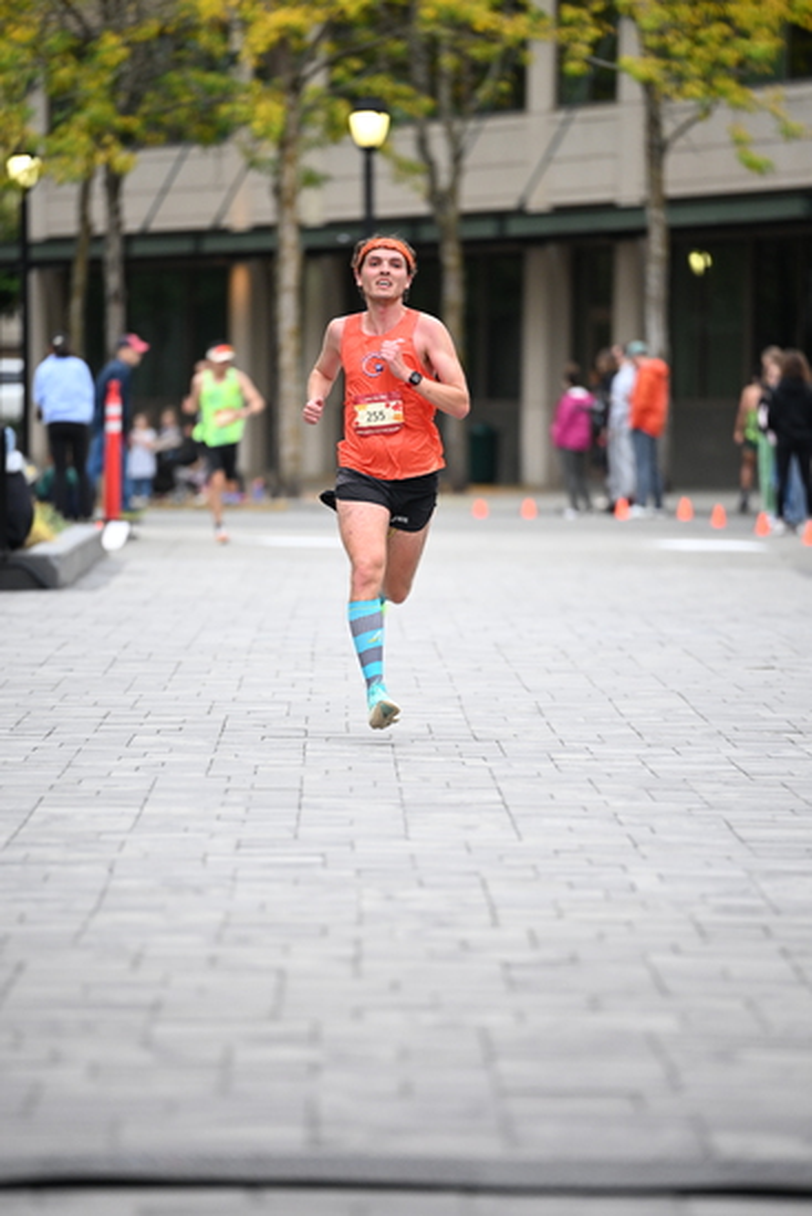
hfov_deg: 6.9
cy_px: 608
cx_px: 406
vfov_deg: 10.3
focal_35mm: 200
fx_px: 6762
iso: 1600
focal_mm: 200
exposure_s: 1/1250
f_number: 2.8
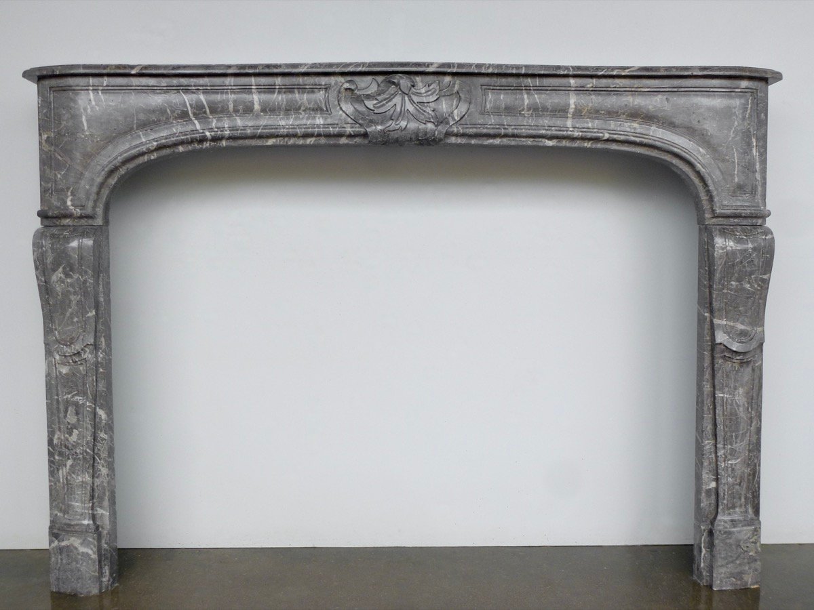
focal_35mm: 30
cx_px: 407
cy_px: 305
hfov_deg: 60.0
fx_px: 705
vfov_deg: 46.8
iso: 100
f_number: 3.5
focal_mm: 5.4
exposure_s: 1/80
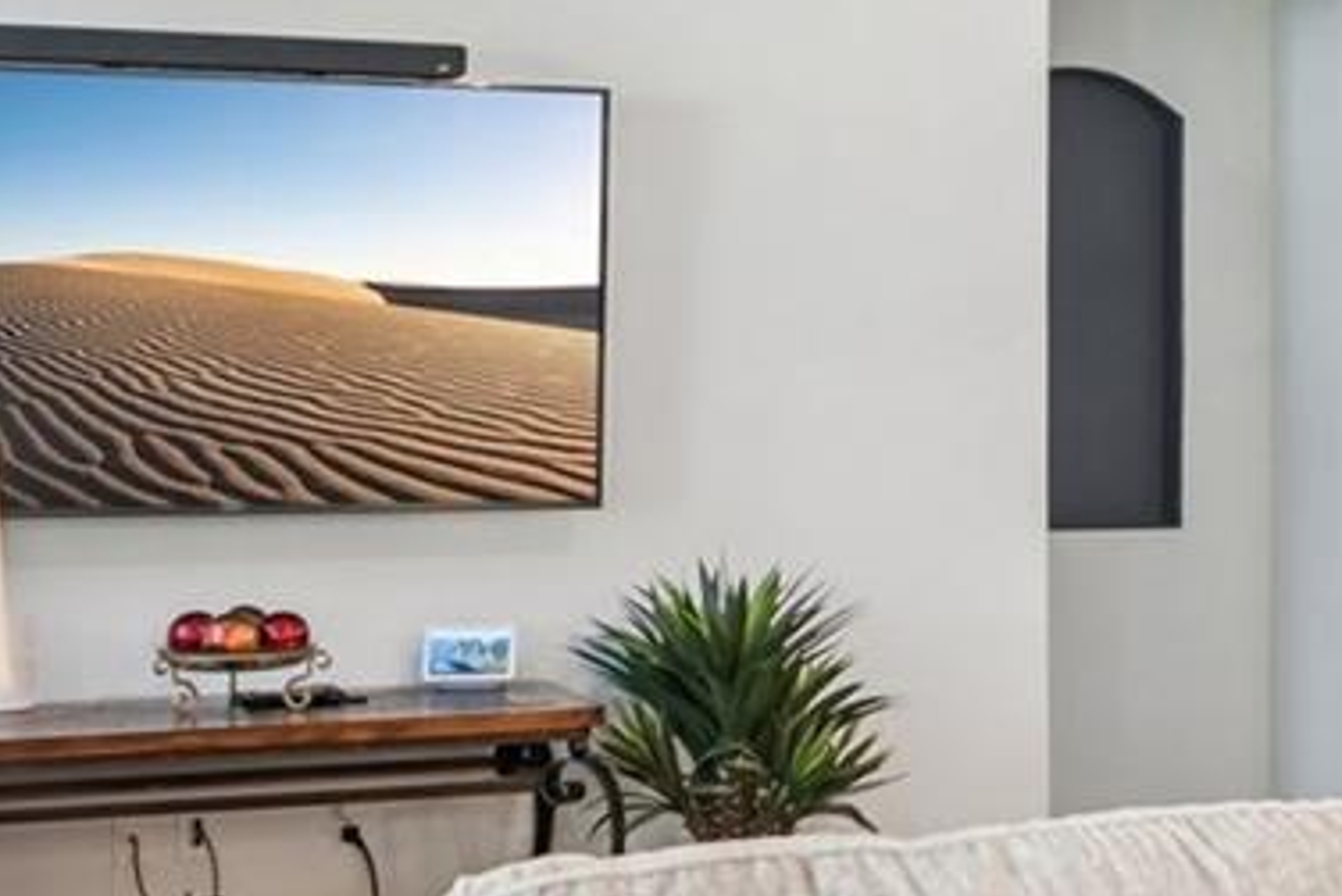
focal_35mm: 85
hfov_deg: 23.6
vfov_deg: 16.1
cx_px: 1024
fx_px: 3170
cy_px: 403
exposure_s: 1/8
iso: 400
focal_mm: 20
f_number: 8
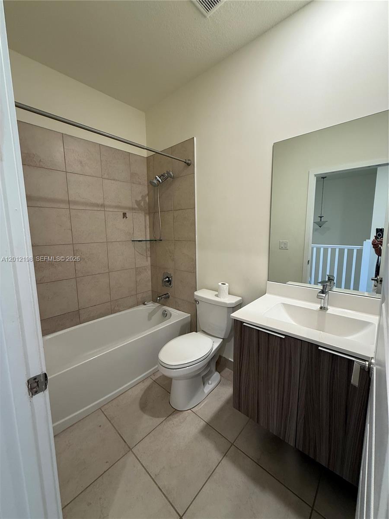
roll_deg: +0.4
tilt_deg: -8.0
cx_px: 194
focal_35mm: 14
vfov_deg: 102.1
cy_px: 260
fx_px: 210
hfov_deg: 85.7
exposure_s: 1/30
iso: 125
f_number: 2.2
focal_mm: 2.22
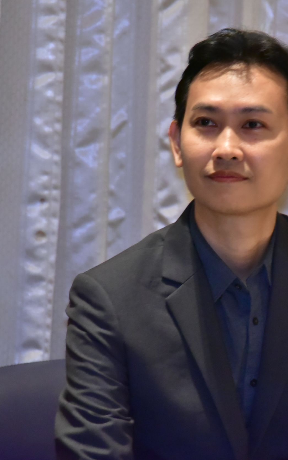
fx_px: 4810
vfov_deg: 5.5
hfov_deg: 3.4
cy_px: 230
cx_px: 243
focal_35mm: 383
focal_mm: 250
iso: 8000
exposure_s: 1/200
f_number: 5.6
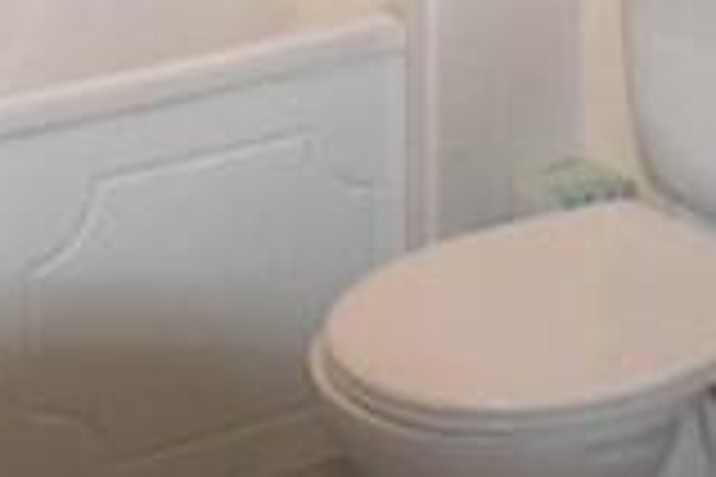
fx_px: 2825
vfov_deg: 9.1
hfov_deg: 14.3
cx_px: 115
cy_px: -461
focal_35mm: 142
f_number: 3.8
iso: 2200
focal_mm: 23
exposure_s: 1/60
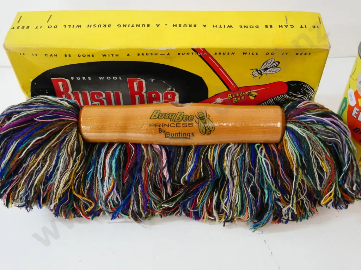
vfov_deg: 36.0
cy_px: 135
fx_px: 417
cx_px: 180
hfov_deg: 46.8
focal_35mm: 40
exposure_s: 1/80
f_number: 4.1
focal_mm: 20
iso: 3200
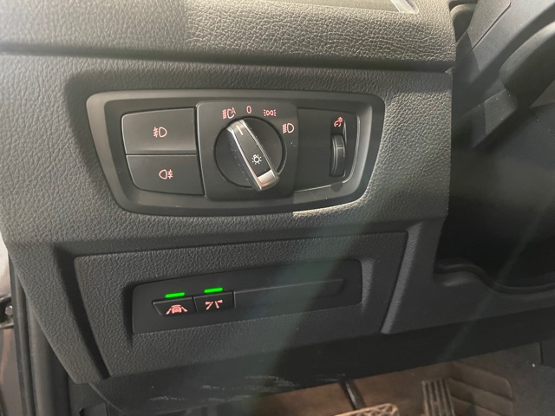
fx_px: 417
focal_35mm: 26
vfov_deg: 53.1
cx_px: 278
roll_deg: +4.8
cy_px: 208
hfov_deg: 67.3
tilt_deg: -1.0
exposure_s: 1/25
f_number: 1.6
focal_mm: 4.2
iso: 800
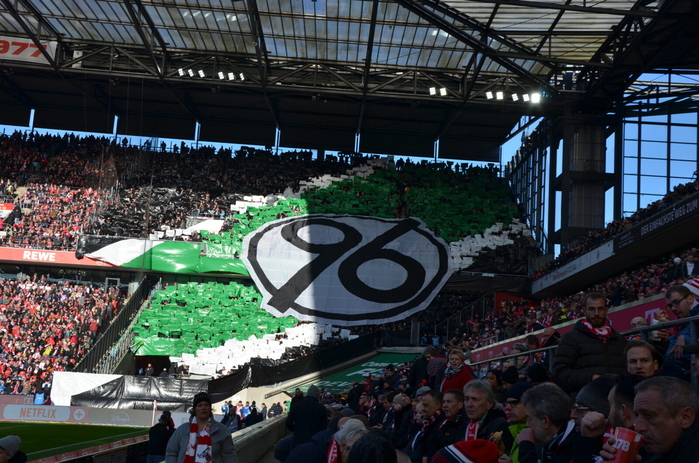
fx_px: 872
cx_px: 350
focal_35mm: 45
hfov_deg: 43.7
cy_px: 232
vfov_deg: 29.7
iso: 125
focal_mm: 30
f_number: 8
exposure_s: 1/250
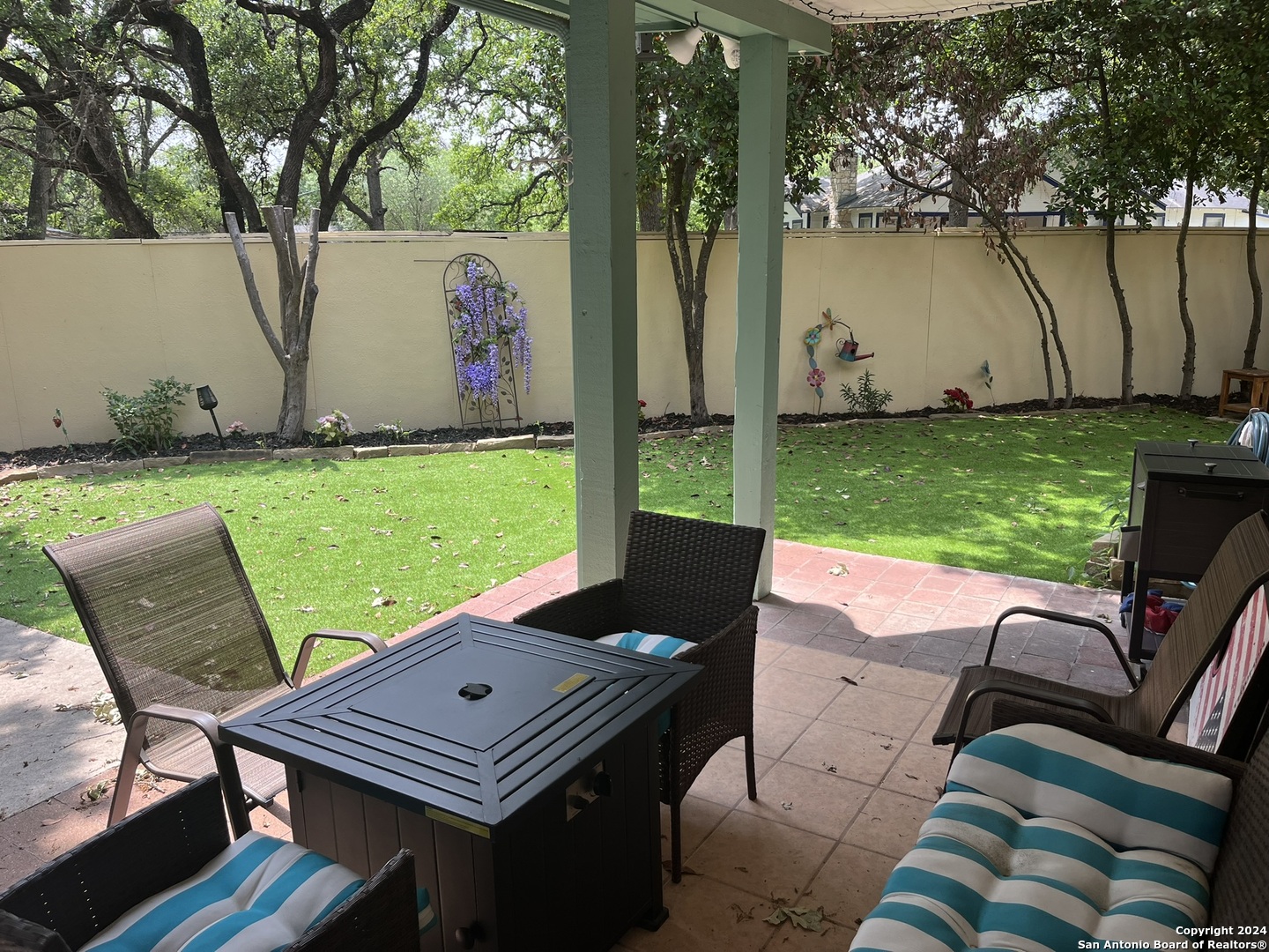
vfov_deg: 53.1
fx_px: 953
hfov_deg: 67.3
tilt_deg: -13.8
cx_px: 634
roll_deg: +0.3
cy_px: 476
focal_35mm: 26
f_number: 1.6
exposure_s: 1/615
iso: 50
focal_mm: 5.1
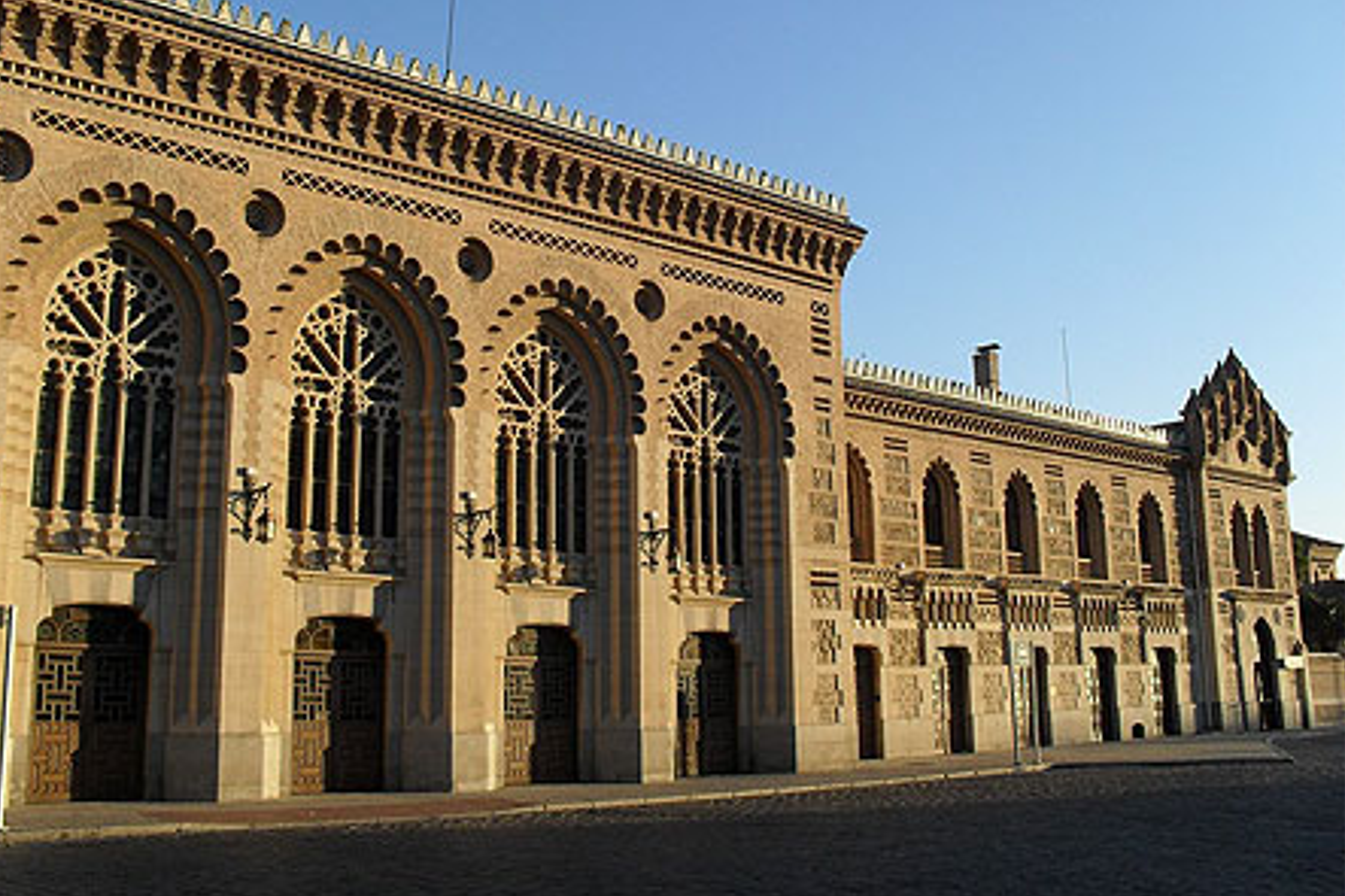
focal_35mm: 37
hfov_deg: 51.9
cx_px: 665
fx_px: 1382
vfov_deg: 35.9
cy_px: 389
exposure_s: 1/90
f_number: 8.4
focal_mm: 6.3
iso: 100
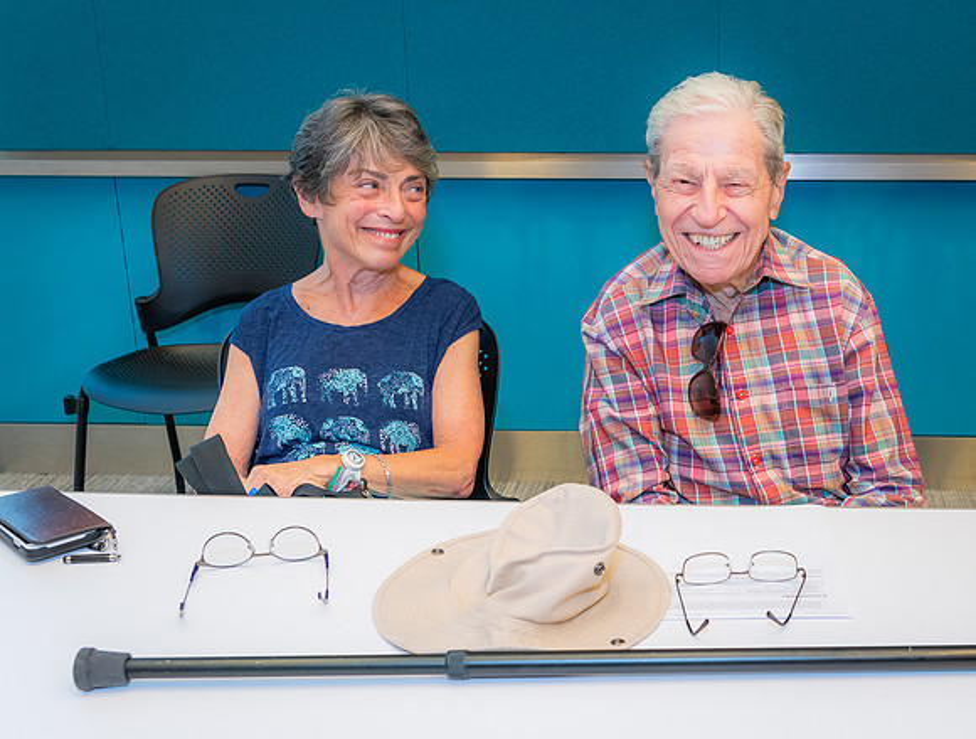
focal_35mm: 52
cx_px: 690
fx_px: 1471
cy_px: 397
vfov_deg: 28.2
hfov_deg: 36.1
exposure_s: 1/60
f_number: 5.6
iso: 500
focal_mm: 28
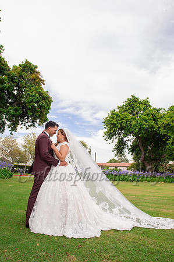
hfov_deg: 53.0
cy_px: 131
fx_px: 174
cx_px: 87
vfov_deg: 73.8
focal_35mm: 24
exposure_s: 1/250
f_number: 8
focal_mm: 24
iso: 400
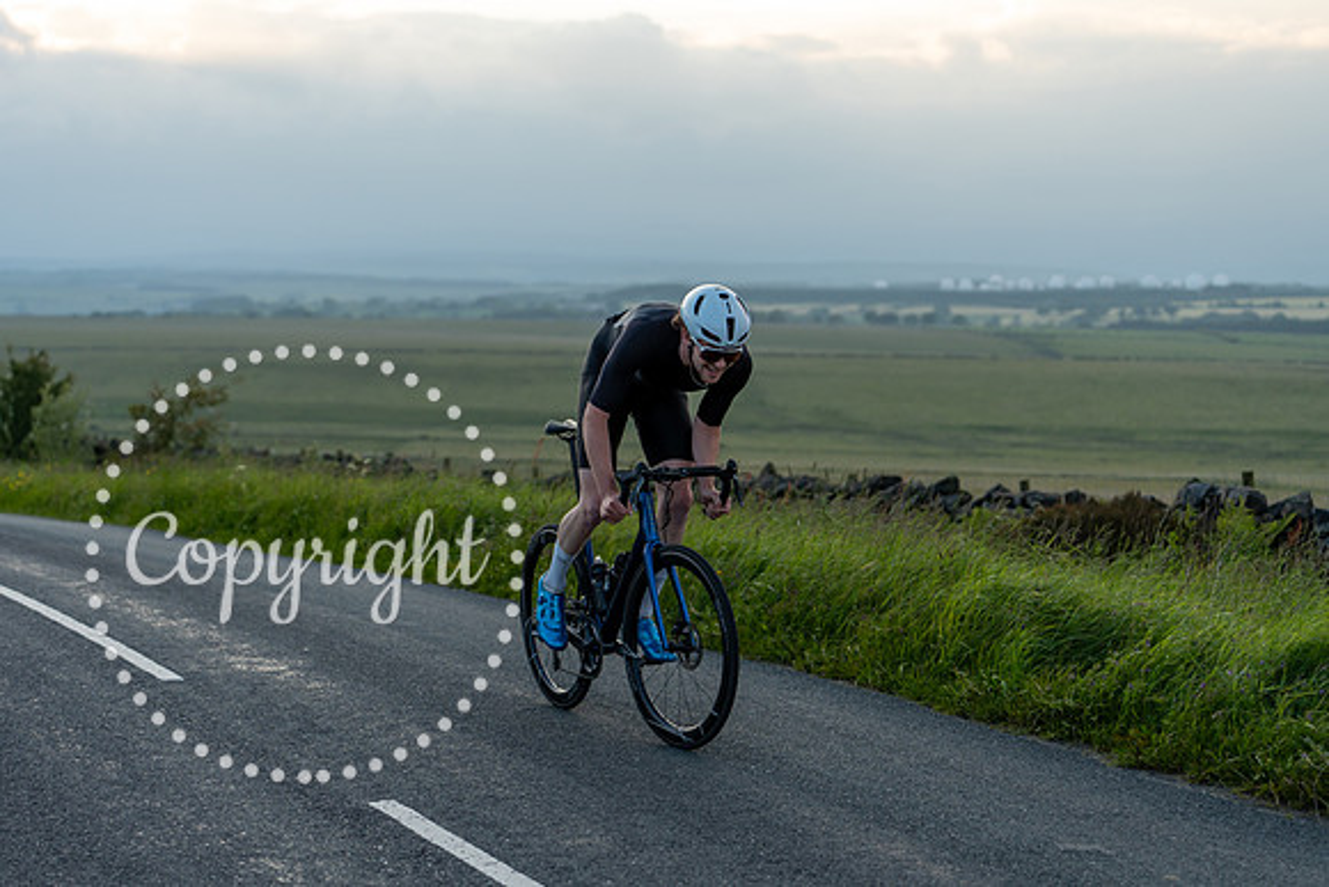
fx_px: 2585
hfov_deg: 28.8
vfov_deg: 19.5
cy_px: 444
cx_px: 664
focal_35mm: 70
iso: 400
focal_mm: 70
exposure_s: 1/1250
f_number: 3.2
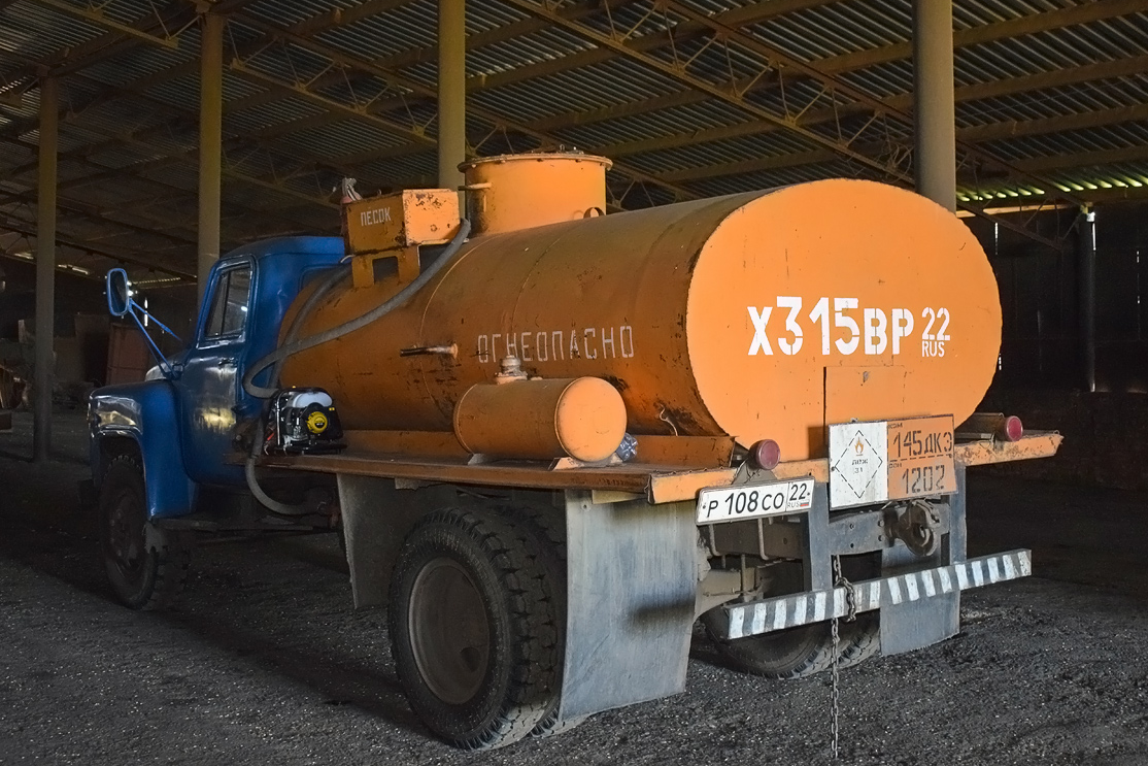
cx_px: 552
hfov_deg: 46.4
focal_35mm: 42
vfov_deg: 31.9
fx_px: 1339
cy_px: 364
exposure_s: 1/60
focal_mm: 26
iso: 2200
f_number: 4
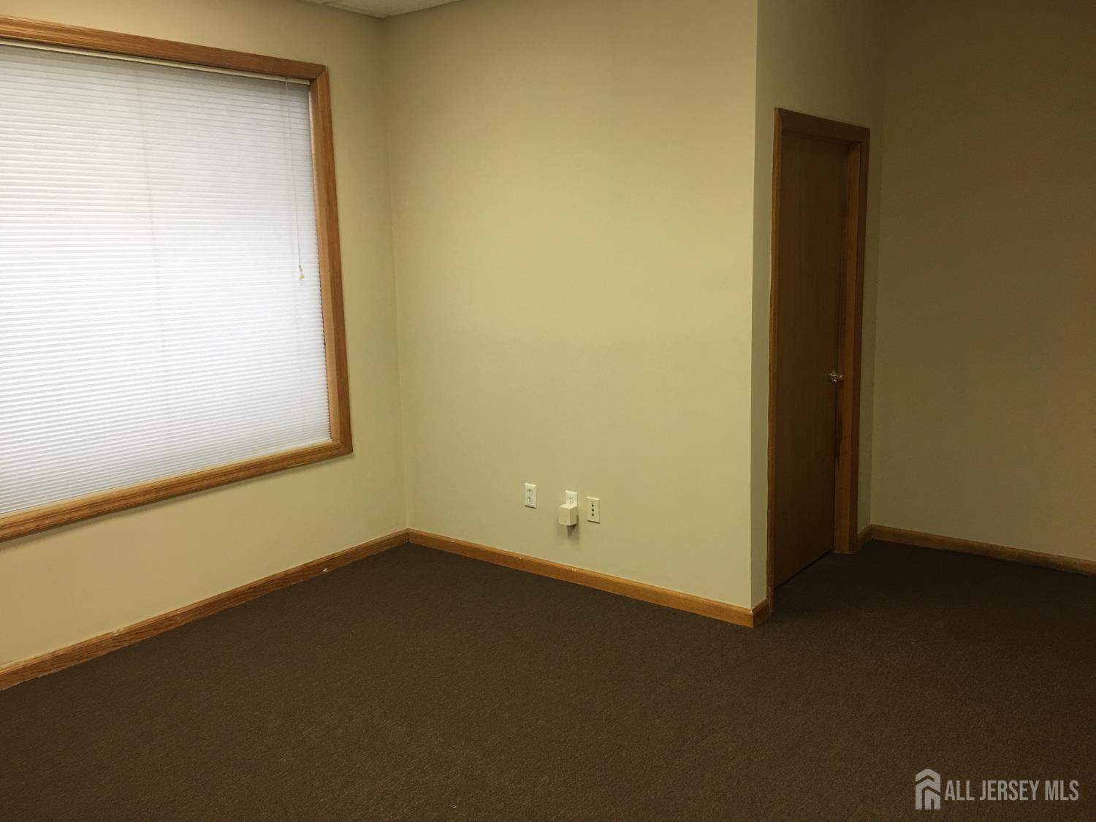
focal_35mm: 29
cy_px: 411
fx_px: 918
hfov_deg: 61.7
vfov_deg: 48.2
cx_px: 548
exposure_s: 1/30
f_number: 2.2
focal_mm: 4.15
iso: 32
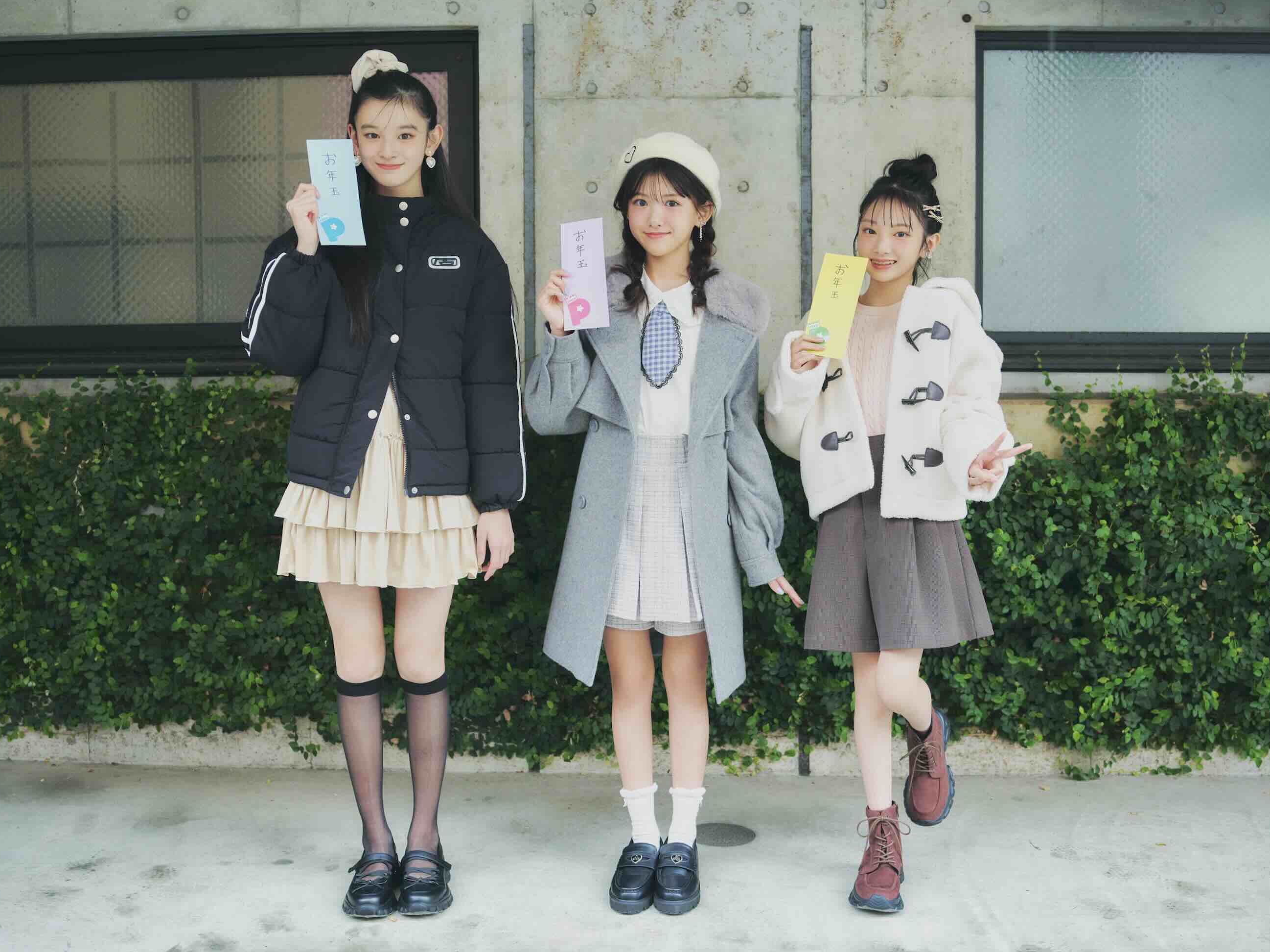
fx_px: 1357
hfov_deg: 50.1
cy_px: 464
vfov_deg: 38.7
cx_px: 622
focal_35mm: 37
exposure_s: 1/125
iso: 2500
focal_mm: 45
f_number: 4
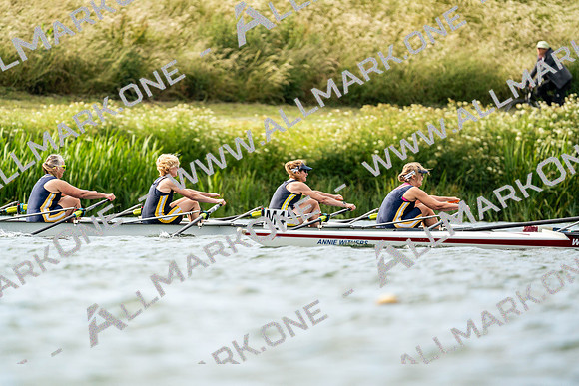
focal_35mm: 600
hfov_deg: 3.4
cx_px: 290
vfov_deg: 2.3
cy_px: 193
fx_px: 9652
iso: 500
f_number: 6.3
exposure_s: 1/2000
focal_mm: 600
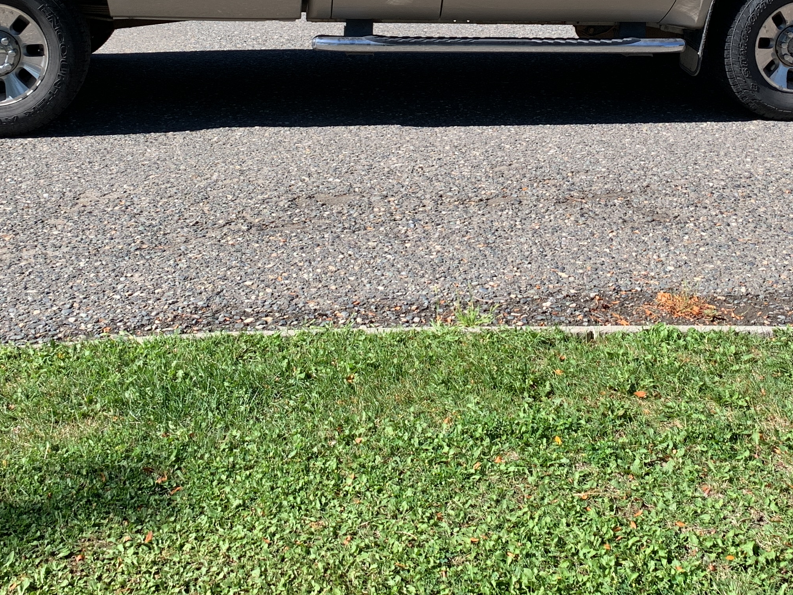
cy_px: 6
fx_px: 1191
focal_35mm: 52
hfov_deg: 36.8
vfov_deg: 26.6
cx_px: 431
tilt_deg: -8.5
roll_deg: +0.6
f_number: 1.8
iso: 25
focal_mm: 4.25
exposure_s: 1/1065
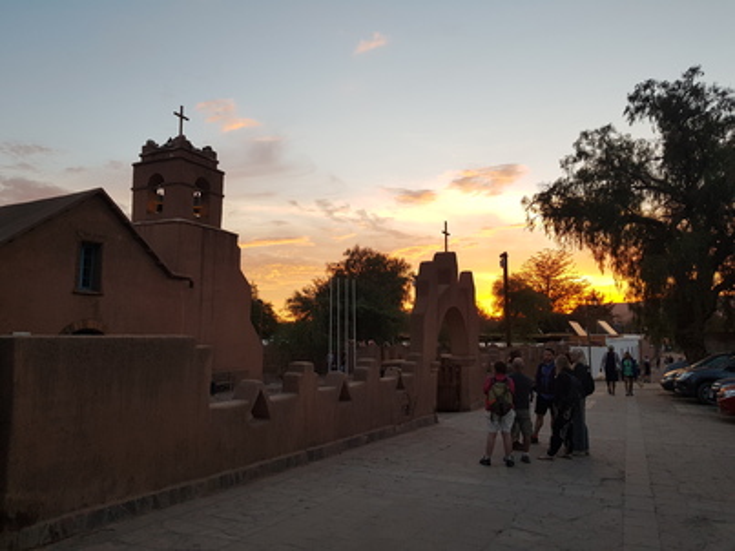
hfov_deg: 67.3
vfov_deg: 53.0
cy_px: 276
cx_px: 368
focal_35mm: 26
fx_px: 552
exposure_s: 1/137
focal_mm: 4.2
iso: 40
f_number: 1.7
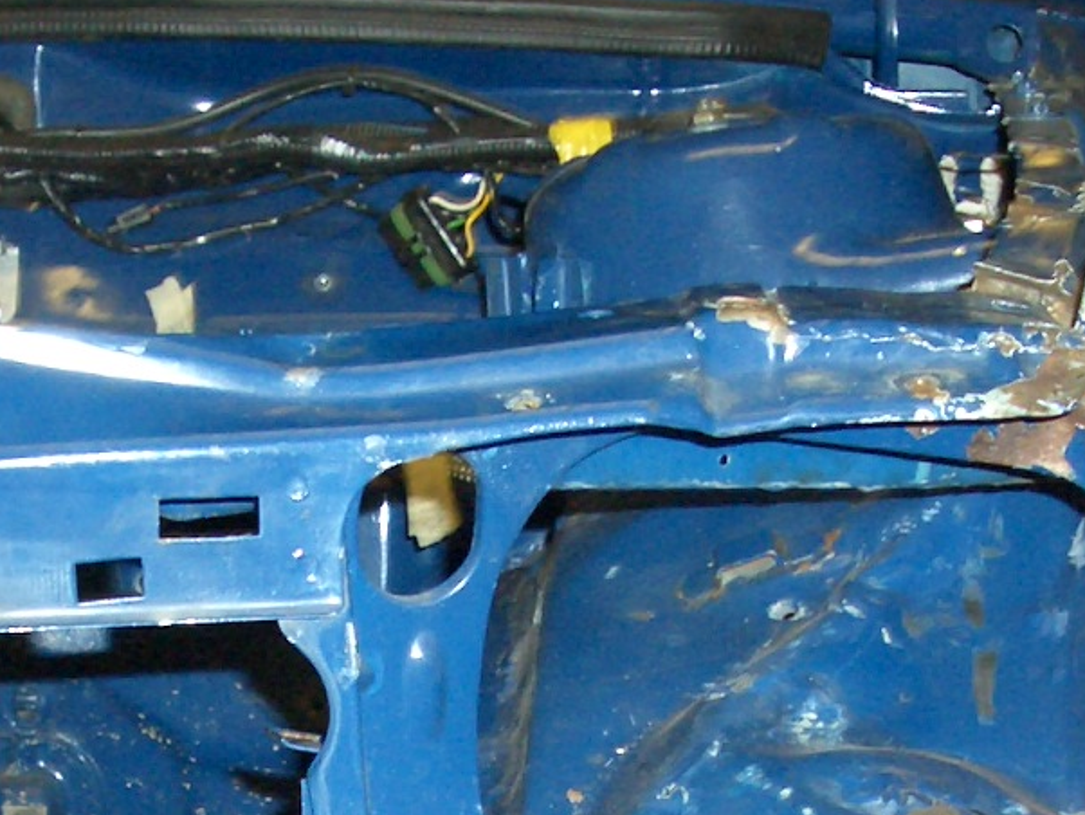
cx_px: 460
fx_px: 2916
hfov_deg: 21.1
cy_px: 902
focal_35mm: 93
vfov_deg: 15.5
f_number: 2.6
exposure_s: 1/60
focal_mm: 5.8
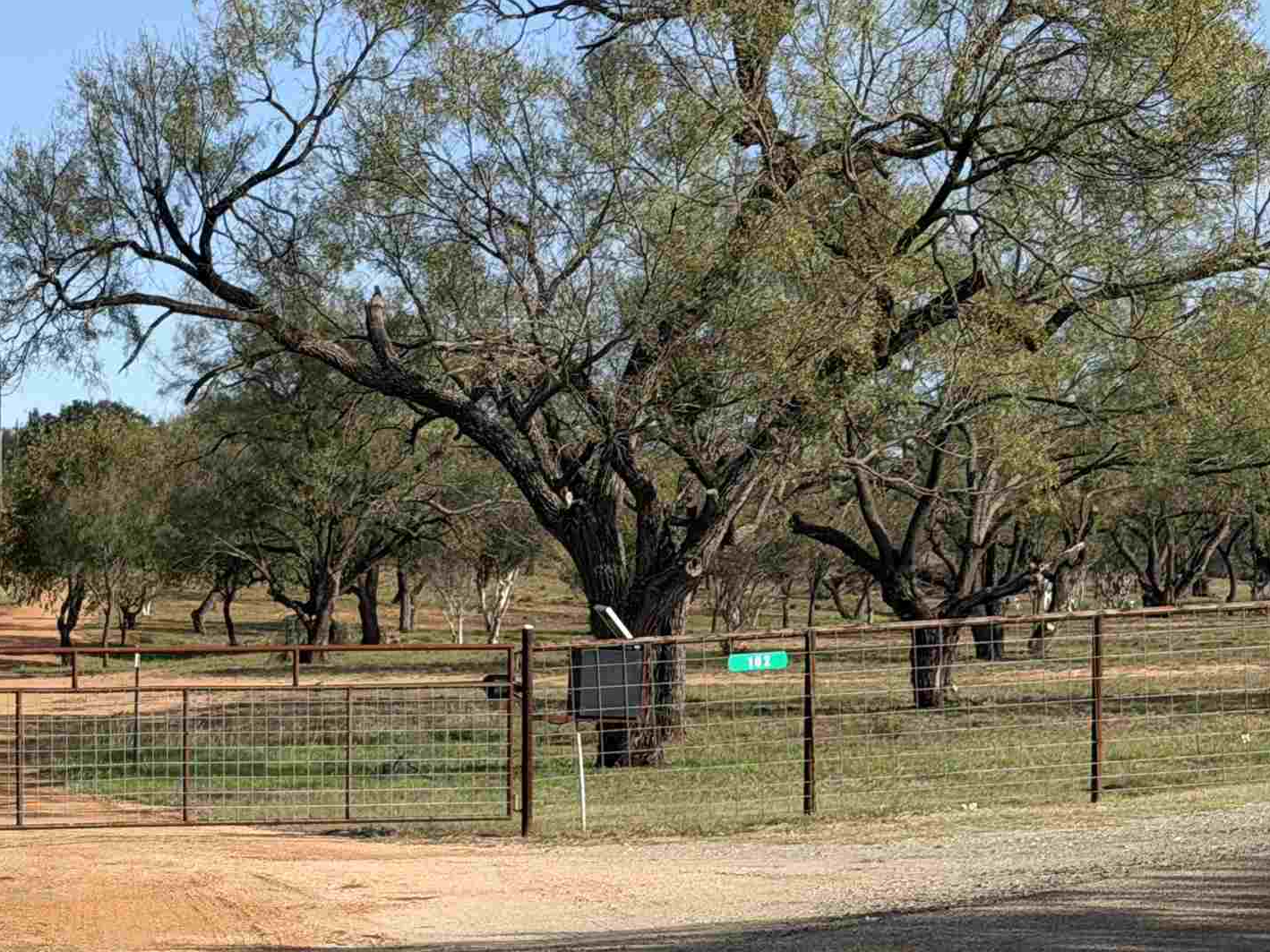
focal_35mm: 104
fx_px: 3815
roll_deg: +0.1
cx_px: -2
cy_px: 973
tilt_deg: -5.3
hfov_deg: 18.4
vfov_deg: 14.0
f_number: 1.78
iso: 64
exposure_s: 1/4329
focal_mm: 6.76
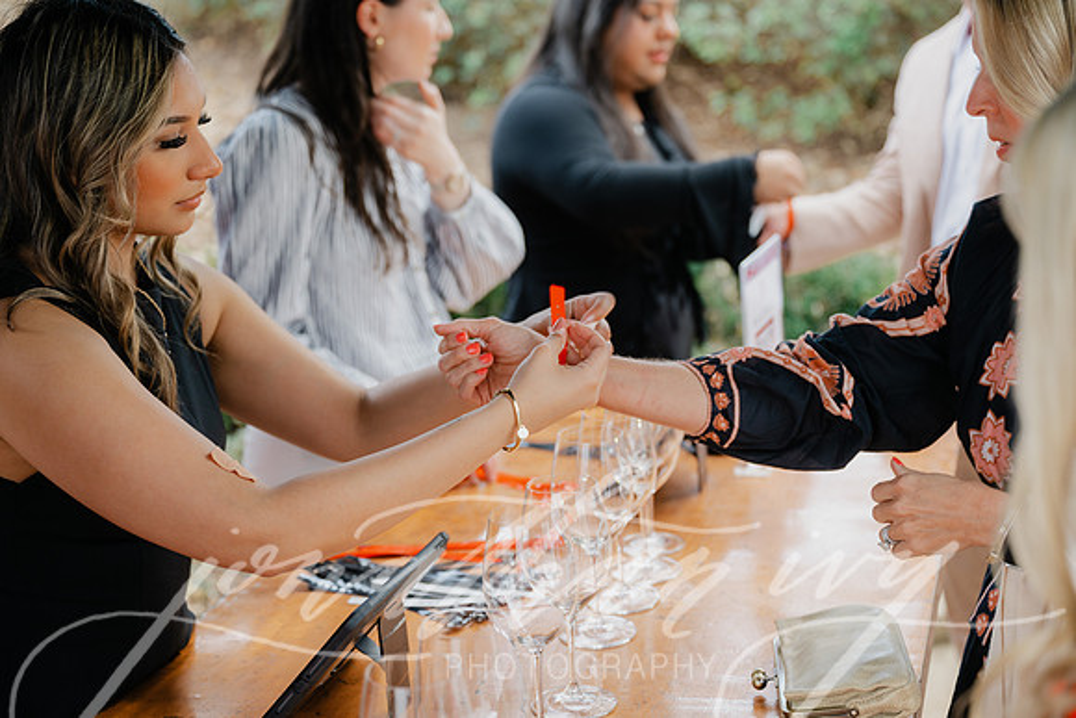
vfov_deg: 23.0
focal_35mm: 59
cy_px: 359
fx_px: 1764
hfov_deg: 33.9
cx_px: 538
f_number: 3.2
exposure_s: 1/80
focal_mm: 59
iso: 160
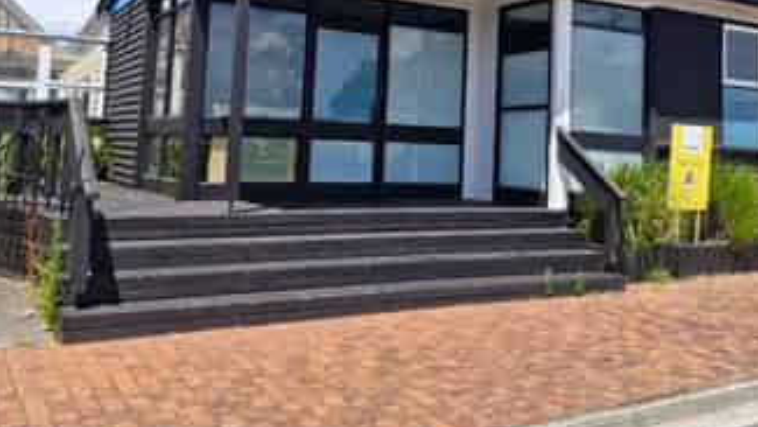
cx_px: 451
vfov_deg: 30.3
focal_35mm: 38
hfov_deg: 52.4
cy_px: 71
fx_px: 764
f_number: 1.8
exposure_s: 1/1680
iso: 50
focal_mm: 5.54
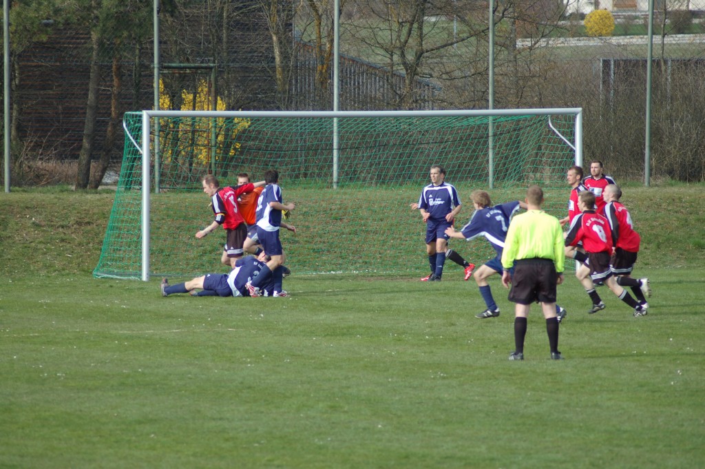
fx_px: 5283
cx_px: 352
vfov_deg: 5.1
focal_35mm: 270
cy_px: 234
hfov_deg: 7.6
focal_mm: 180
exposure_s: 1/640
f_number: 4.8
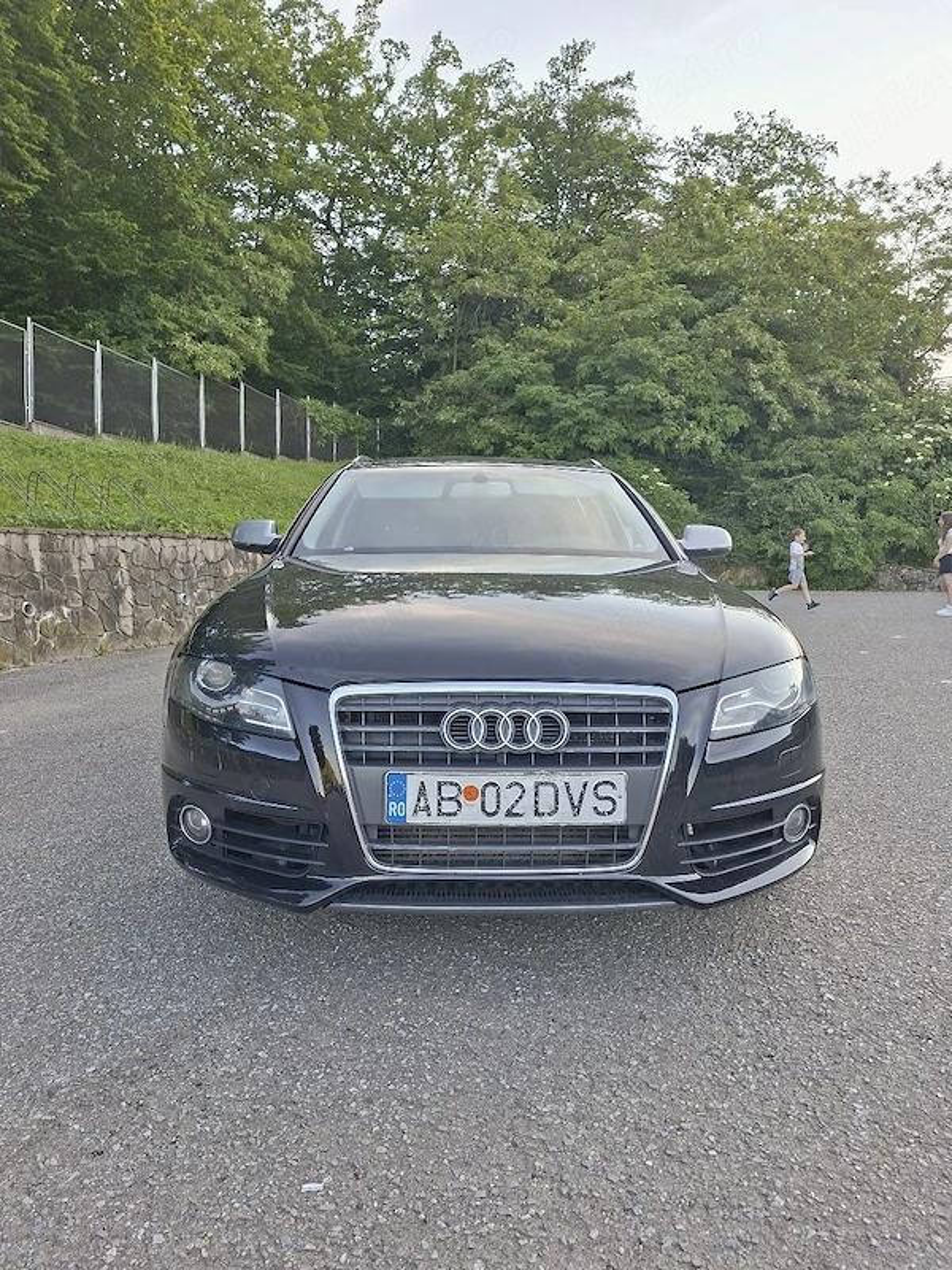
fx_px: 843
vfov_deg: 73.9
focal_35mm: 23
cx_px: 476
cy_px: 635
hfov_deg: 58.9
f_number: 1.8
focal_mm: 5.54
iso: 50
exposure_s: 1/250
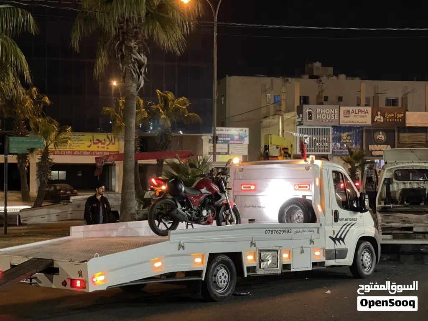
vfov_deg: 22.9
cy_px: 160
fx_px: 791
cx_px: 214
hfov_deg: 30.3
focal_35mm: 64
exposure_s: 1/14
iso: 500
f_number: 2.2
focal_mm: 7.5
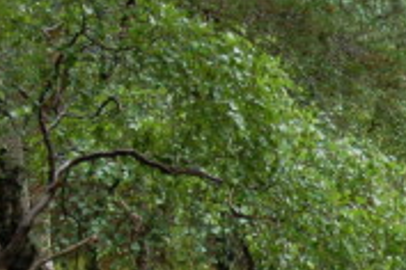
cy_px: 329
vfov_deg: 5.8
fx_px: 2676
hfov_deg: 8.4
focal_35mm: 237
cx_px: 661
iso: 400
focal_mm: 35
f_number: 5
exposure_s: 1/100
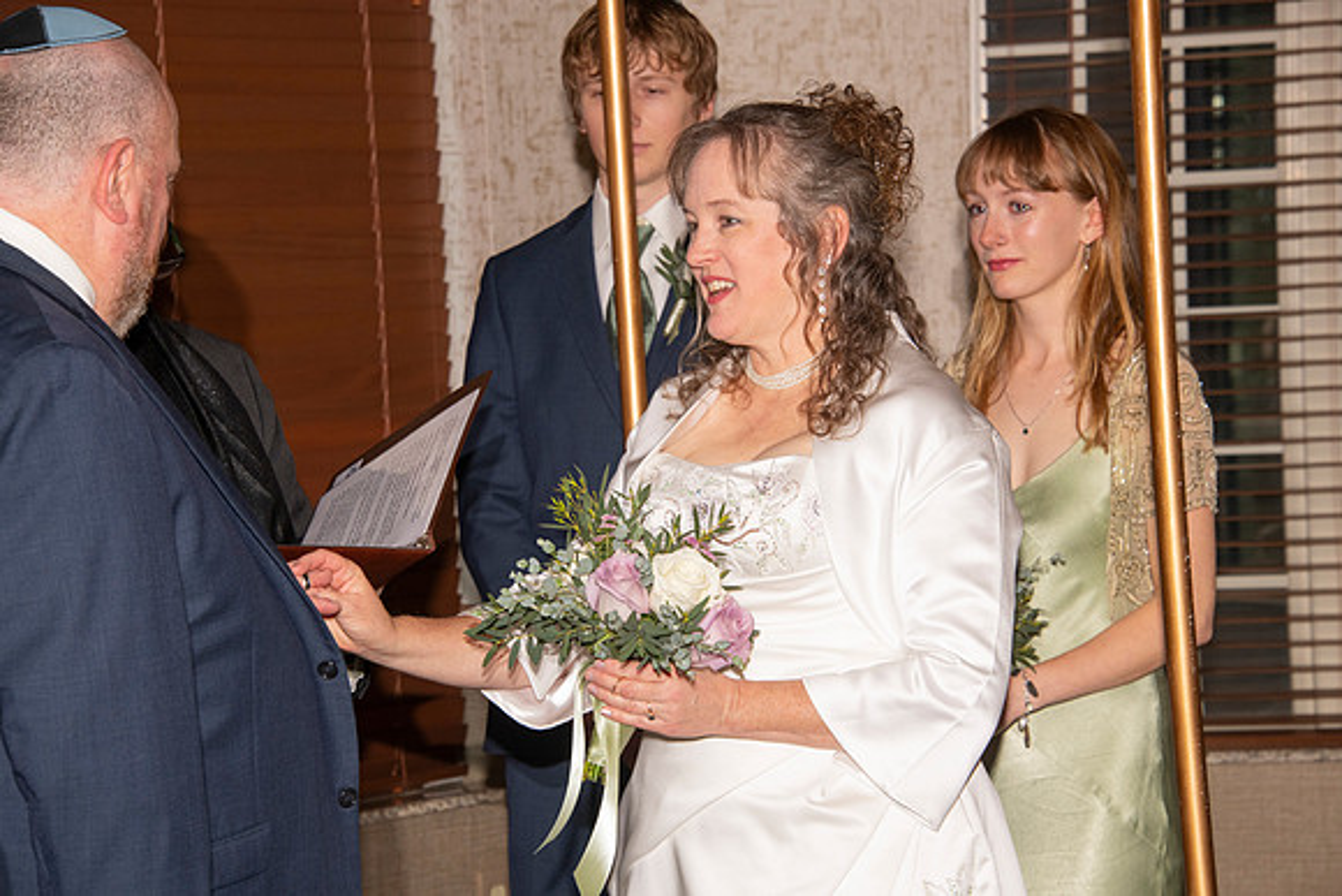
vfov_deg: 11.0
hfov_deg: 16.4
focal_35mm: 125
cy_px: 448
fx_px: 4661
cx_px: 671
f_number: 9
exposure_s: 1/160
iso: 1000
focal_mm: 125
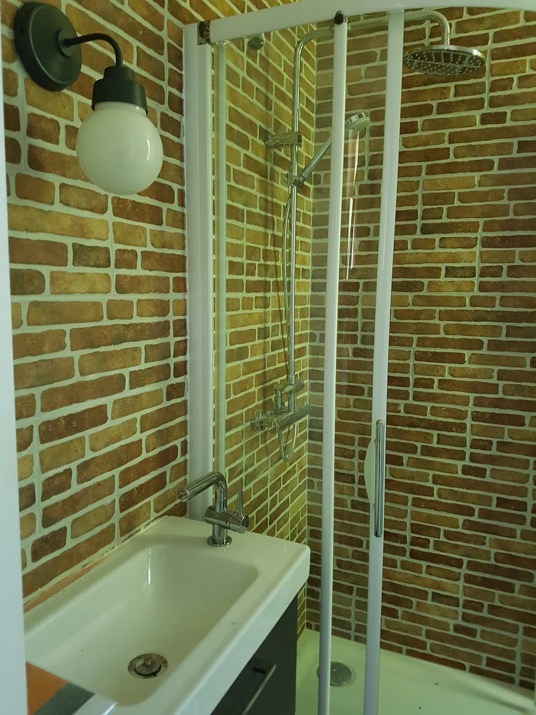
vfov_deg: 67.3
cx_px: 268
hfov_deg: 53.1
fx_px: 537
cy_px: 358
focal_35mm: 26
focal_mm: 4.2
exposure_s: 1/16
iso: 200
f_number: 1.7
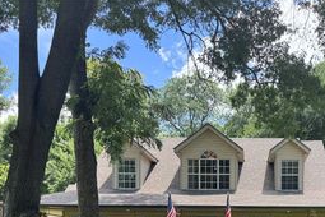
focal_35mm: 49
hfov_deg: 39.2
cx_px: 246
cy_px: 236
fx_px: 442
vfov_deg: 25.6
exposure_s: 1/747
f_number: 1.78
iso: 80
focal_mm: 6.76
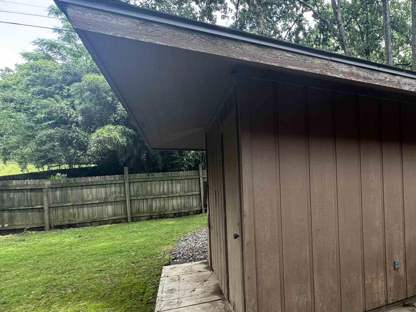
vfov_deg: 56.4
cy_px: 185
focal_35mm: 24
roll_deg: +2.6
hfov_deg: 64.1
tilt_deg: -1.2
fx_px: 288
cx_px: 344
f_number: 2.2
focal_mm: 2.22
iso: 64
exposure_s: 1/99
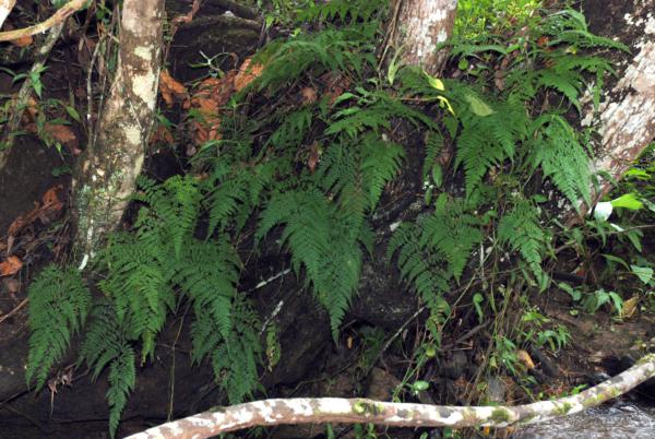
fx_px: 1093
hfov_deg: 33.4
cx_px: 328
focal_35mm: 60
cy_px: 220
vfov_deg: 22.7
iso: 200
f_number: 8
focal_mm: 40
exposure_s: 1/60
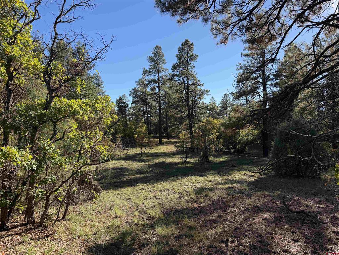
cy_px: 128
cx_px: 170
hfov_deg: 71.6
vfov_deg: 56.8
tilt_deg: -1.4
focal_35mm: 24
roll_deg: +1.7
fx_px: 235
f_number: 1.78
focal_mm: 6.76
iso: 80
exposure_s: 1/2000
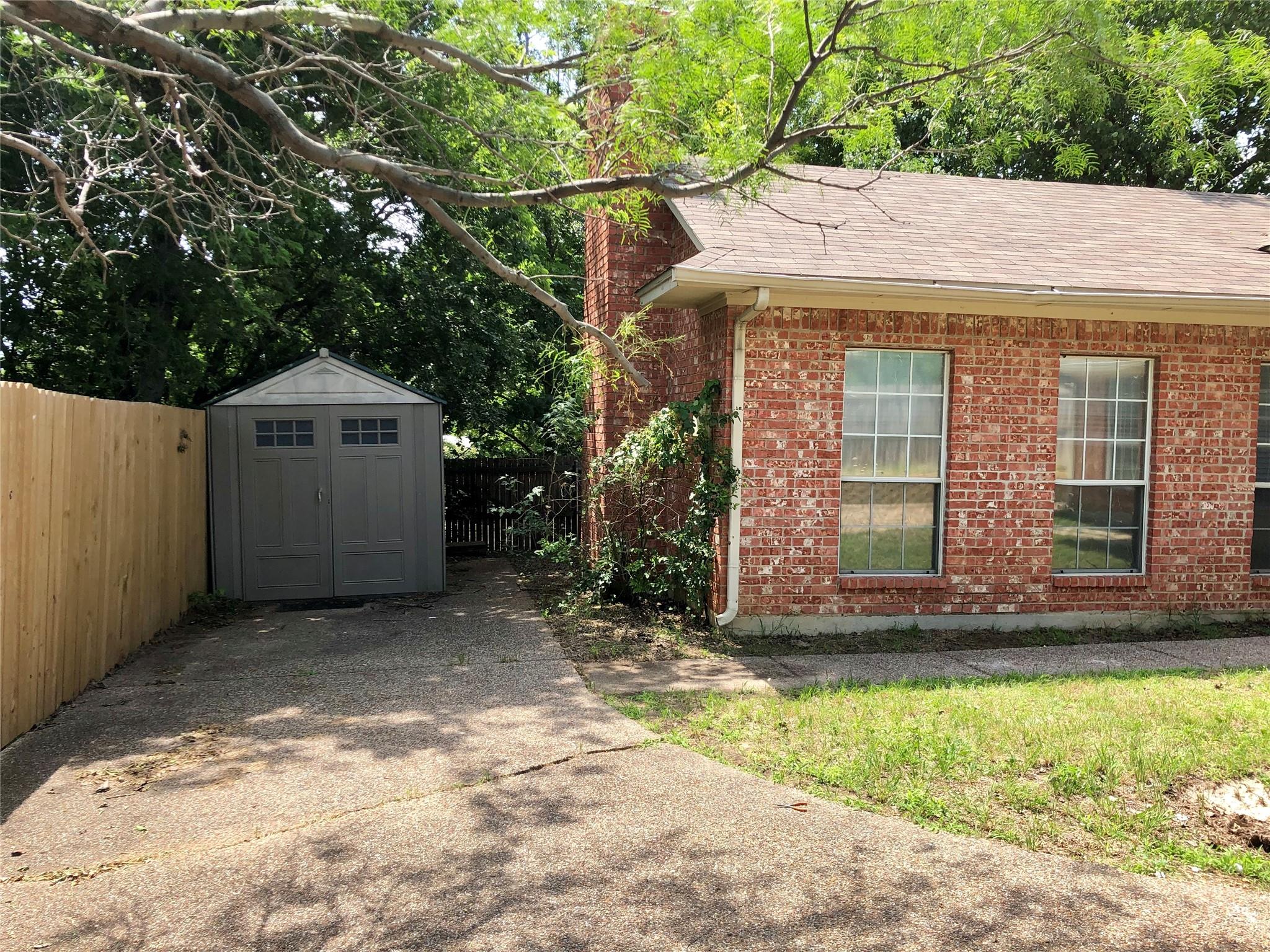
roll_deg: -1.9
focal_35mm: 28
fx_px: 1027
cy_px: 476
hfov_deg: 63.4
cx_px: 635
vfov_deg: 49.7
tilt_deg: -3.4
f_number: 1.8
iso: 20
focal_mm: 4
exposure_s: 1/714
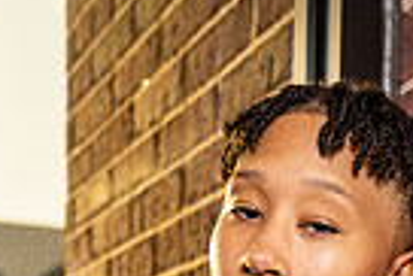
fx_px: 1217
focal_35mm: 106
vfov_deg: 11.1
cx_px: 264
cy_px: 634
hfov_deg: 19.2
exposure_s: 1/250
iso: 320
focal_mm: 32
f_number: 3.2
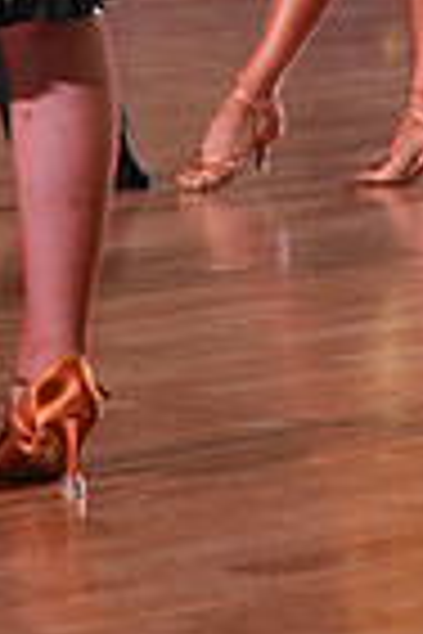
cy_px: -463
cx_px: -394
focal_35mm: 288
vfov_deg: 7.0
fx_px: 5076
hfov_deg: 4.7
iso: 1000
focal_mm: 70
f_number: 4
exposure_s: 1/400
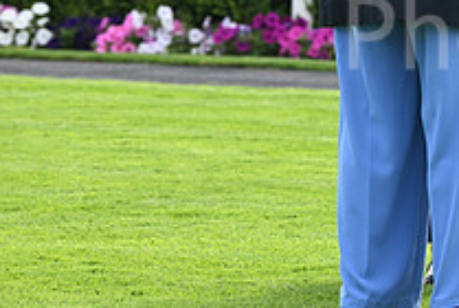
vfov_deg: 2.5
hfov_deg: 3.7
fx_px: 7073
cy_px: -69
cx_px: 632
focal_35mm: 554
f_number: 5.6
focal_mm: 200
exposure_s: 1/800
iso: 400
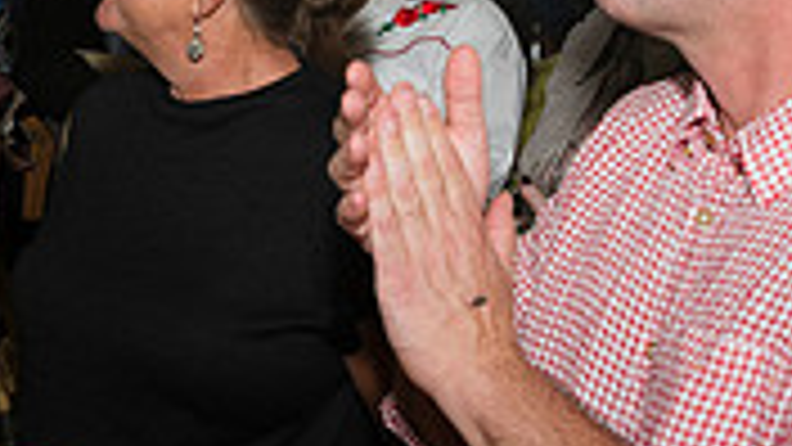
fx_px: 1743
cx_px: -14
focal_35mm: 83
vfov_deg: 14.2
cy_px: -65
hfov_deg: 24.4
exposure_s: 1/160
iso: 800
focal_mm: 24
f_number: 5.6
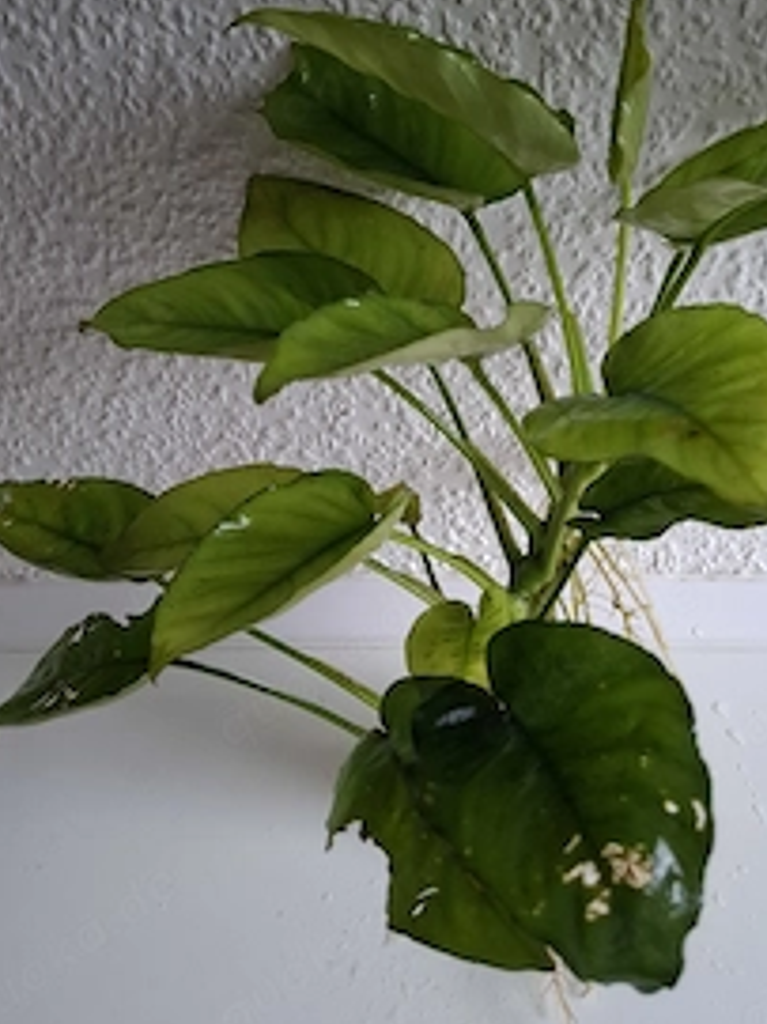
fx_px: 1005
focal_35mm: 34
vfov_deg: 53.7
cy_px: 431
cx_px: 465
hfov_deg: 41.5
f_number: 1.8
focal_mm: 5.54
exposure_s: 1/33
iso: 320
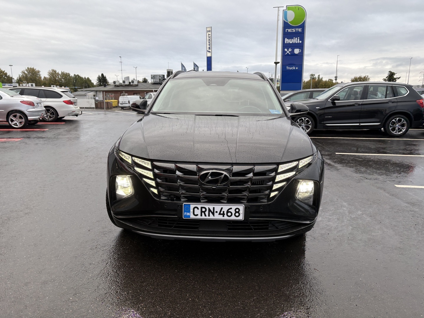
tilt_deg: -10.1
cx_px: 212
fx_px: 318
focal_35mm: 26
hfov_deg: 67.3
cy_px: 159
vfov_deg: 53.1
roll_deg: +0.0
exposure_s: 1/103
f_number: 1.6
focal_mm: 5.96
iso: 50
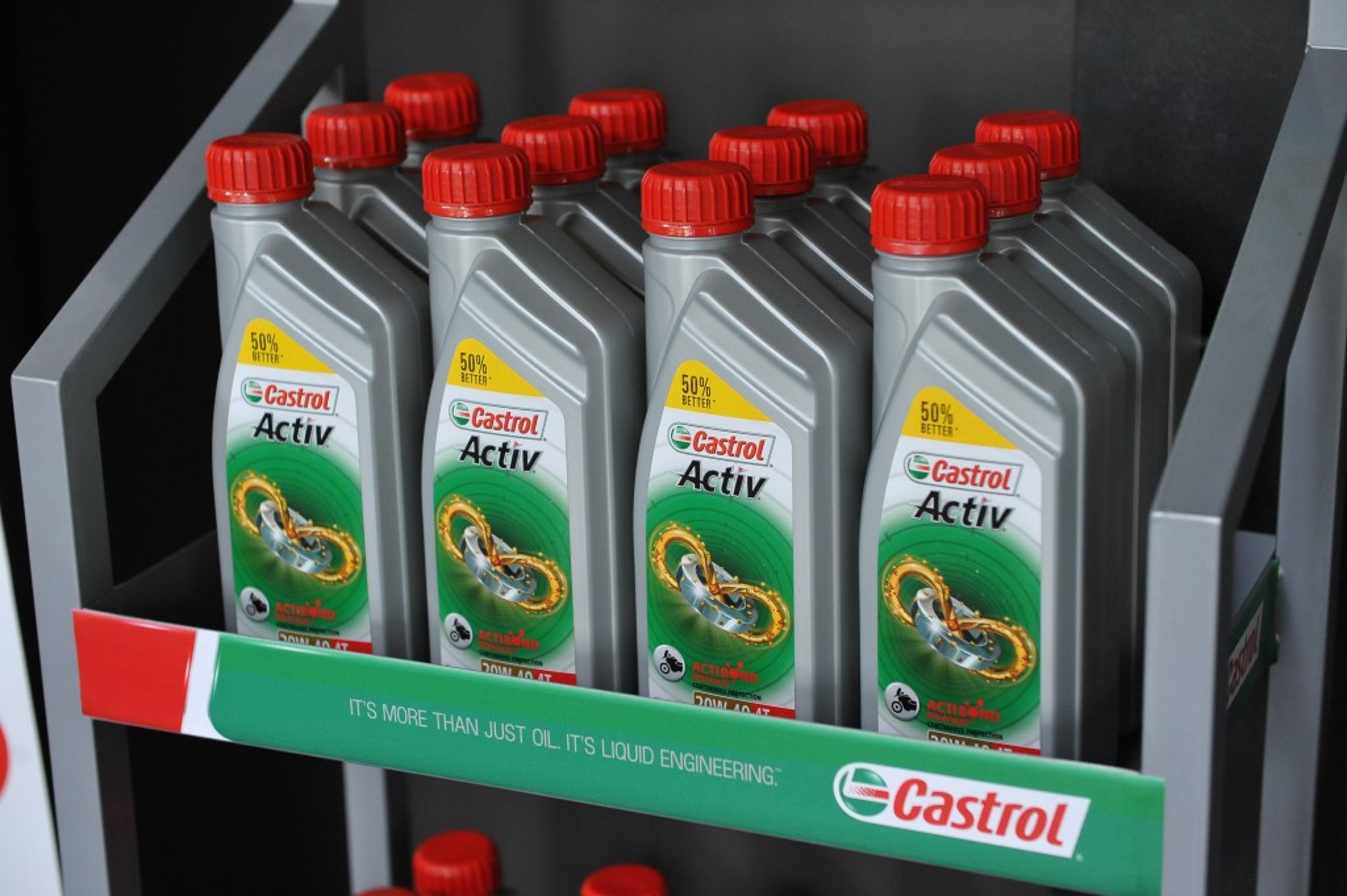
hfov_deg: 28.9
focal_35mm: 70
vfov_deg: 19.4
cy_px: 448
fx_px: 2617
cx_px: 674
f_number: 4
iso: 2500
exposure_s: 1/60
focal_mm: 70
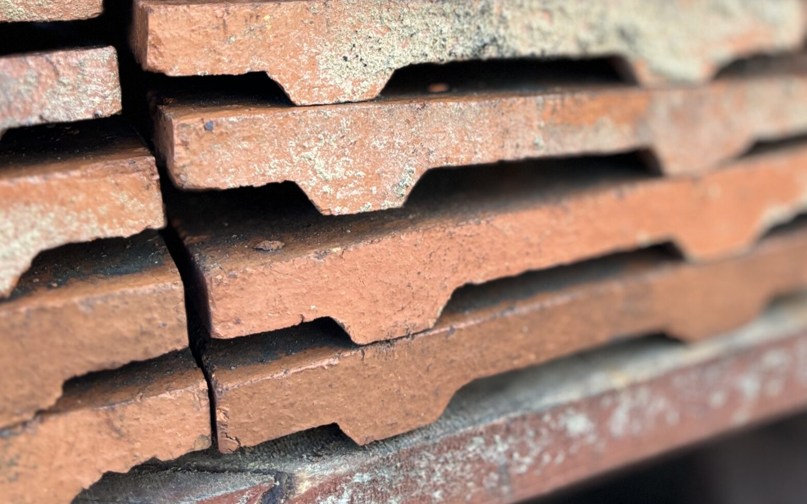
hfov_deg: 44.3
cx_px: 449
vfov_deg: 26.4
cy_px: -47
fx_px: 990
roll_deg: +0.7
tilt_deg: -7.6
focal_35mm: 45
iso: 125
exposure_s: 1/121
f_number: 1.6
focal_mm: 5.96
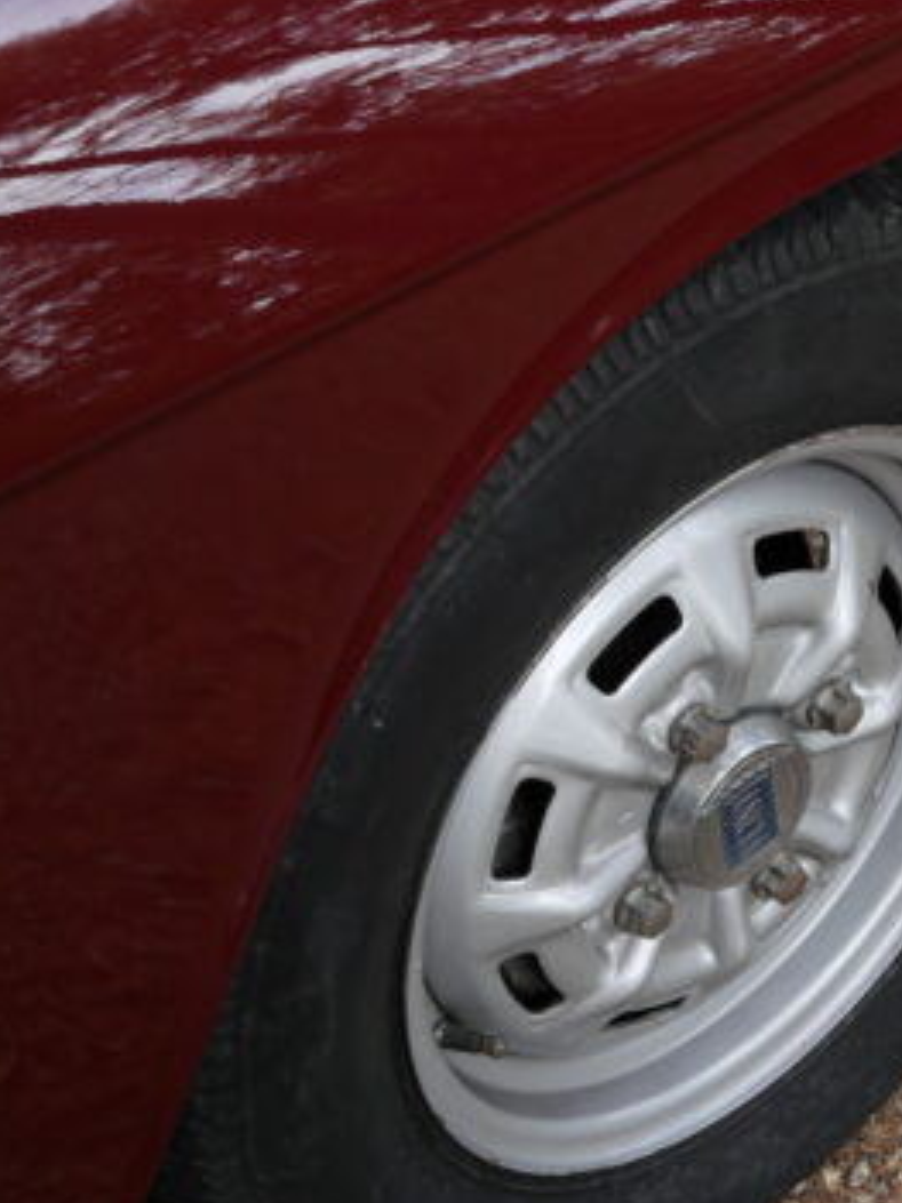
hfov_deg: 17.9
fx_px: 2851
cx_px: 683
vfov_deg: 23.7
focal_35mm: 82
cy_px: 343
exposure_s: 1/125
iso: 200
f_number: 4.5
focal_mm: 18
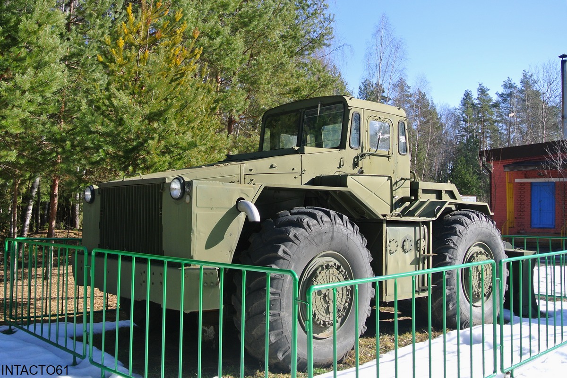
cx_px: 284
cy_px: 189
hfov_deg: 54.4
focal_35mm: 35
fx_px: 551
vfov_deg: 37.9
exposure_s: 1/400
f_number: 4.5
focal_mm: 13.1
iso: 100
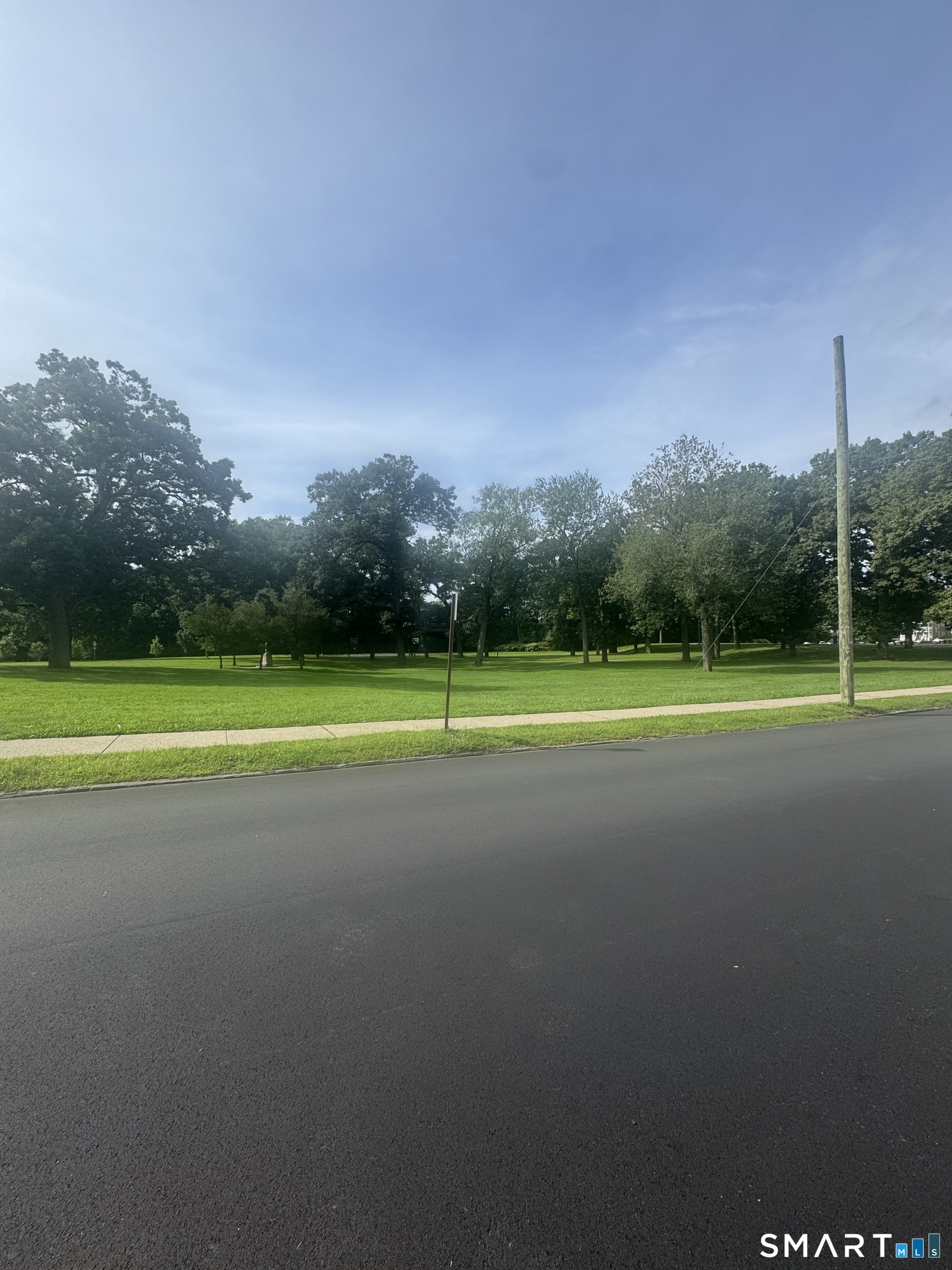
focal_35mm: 14
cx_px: 476
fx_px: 513
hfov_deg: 85.7
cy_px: 635
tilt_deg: +1.8
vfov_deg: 102.1
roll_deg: +0.4
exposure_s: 1/1600
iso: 50
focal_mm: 2.22
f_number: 2.2
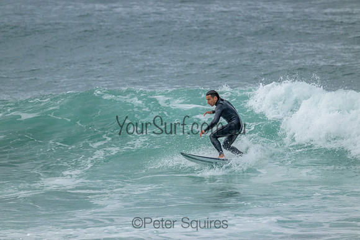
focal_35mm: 800
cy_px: 120
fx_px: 8001
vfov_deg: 1.7
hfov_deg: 2.6
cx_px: 180
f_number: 11
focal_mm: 800
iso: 2800
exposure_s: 1/1600
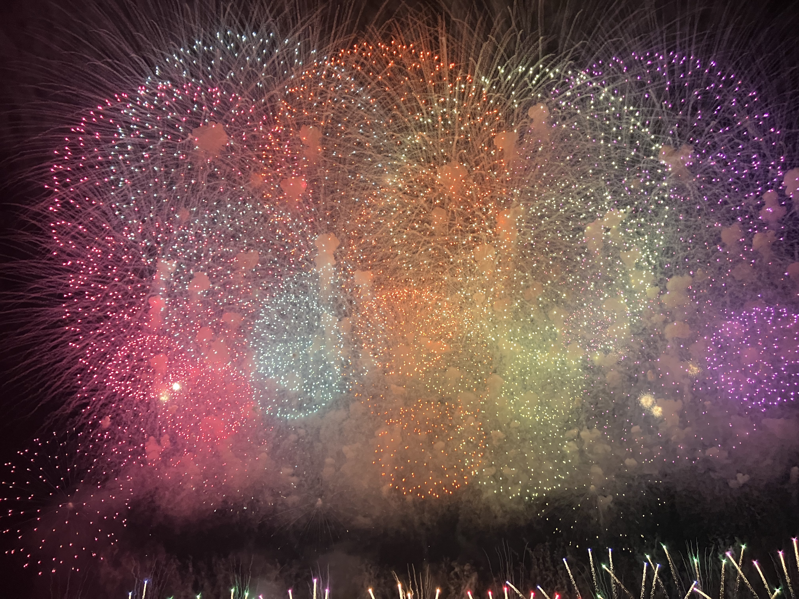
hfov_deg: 63.4
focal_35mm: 28
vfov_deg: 49.7
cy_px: 300
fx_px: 646
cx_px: 400
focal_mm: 3.99
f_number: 1.8
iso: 80
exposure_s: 1/95
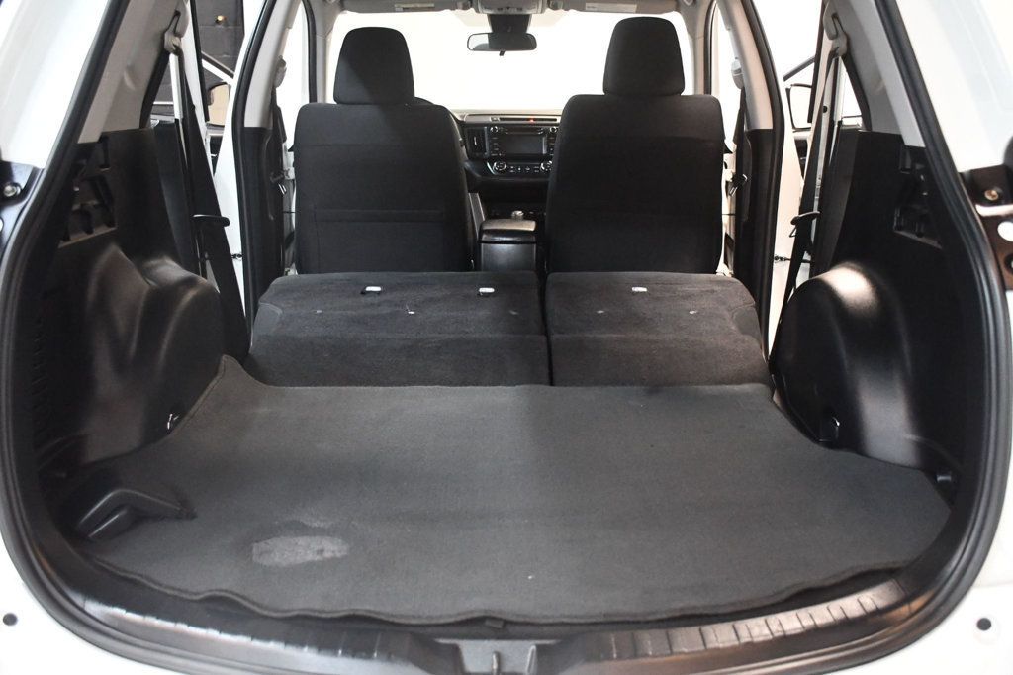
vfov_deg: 34.2
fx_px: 1097
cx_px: 506
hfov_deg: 49.6
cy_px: 338
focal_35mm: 39
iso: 5600
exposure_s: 1/60
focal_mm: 26
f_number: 3.8
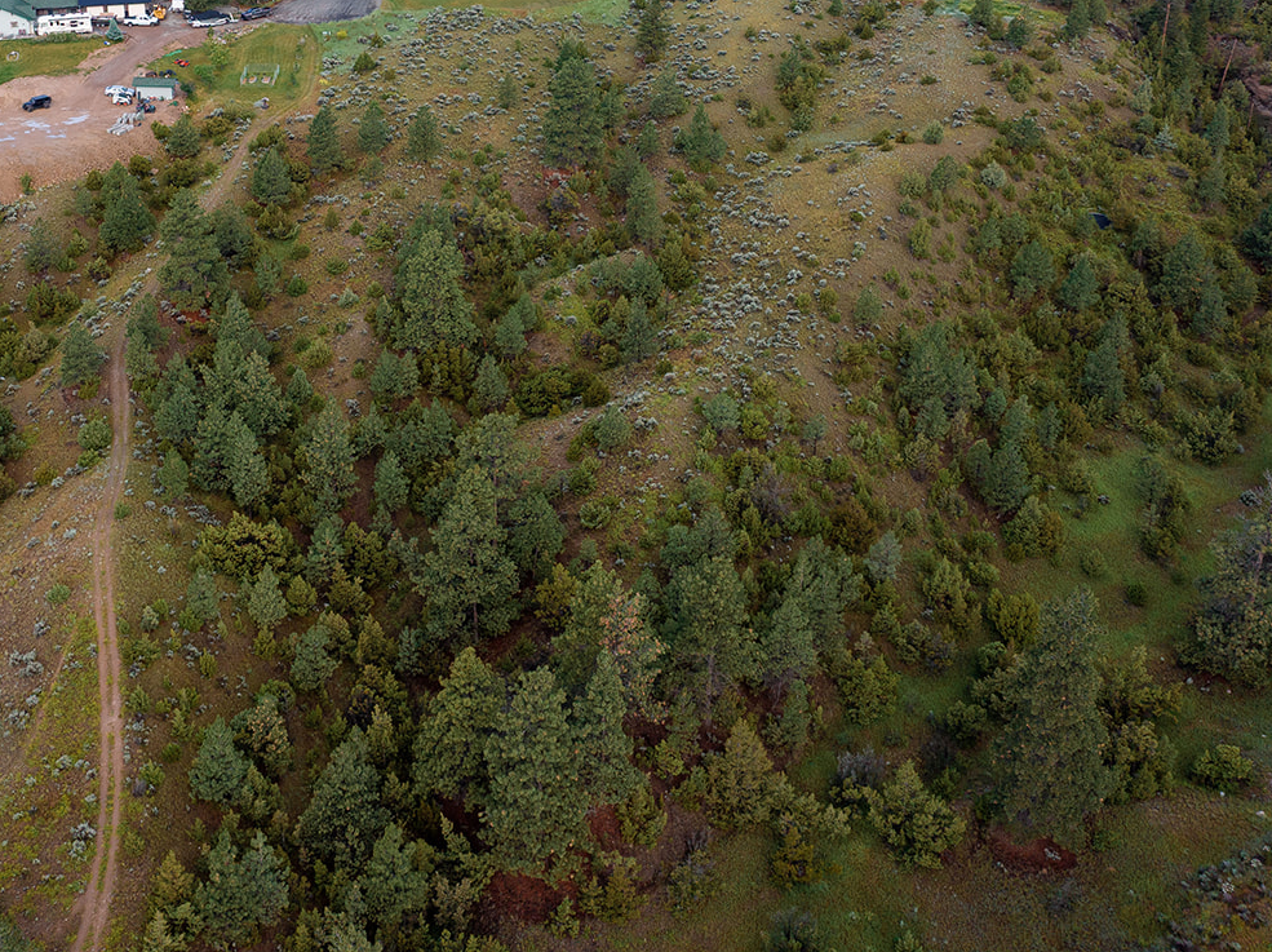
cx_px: 458
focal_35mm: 39
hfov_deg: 47.4
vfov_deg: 35.6
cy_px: 198
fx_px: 1432
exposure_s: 1/40
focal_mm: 12.29
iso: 130
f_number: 2.8
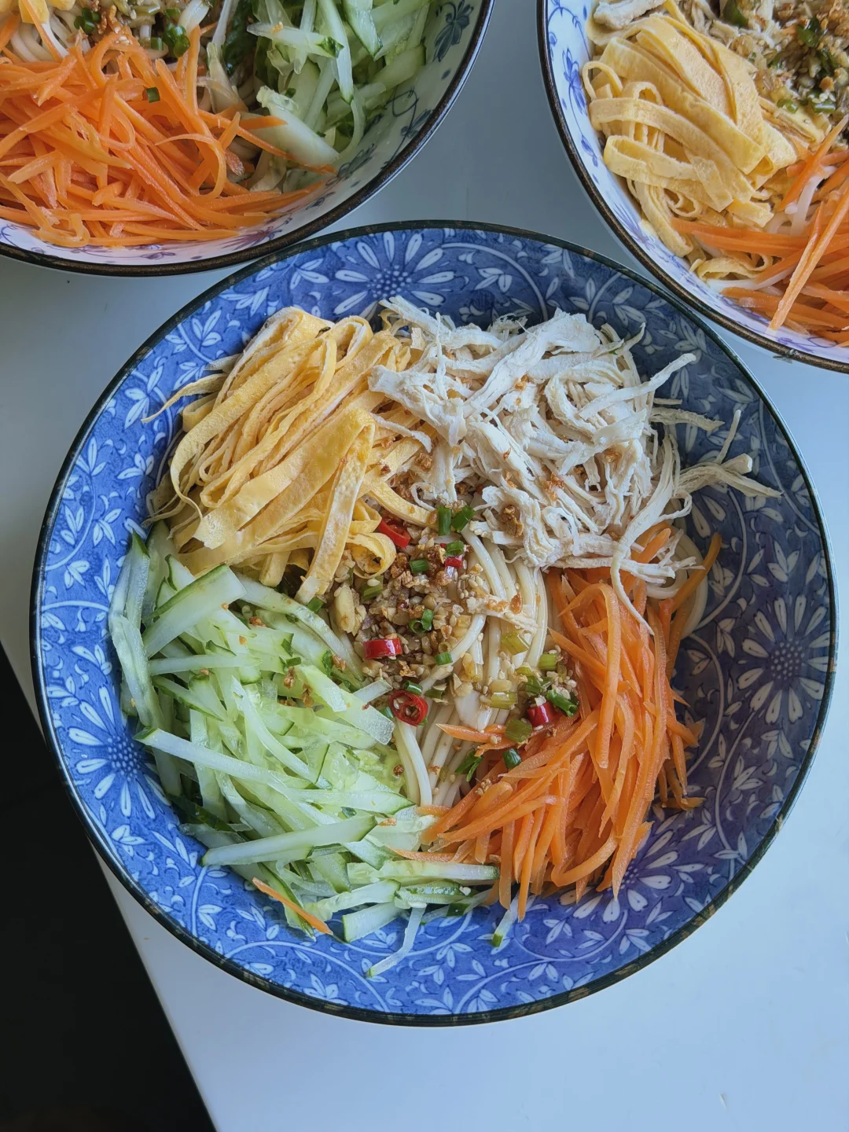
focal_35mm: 48
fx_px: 1570
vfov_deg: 39.7
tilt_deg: -80.4
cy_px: 566
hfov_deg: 30.3
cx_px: 424
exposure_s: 1/75
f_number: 1.78
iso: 100
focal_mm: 6.76
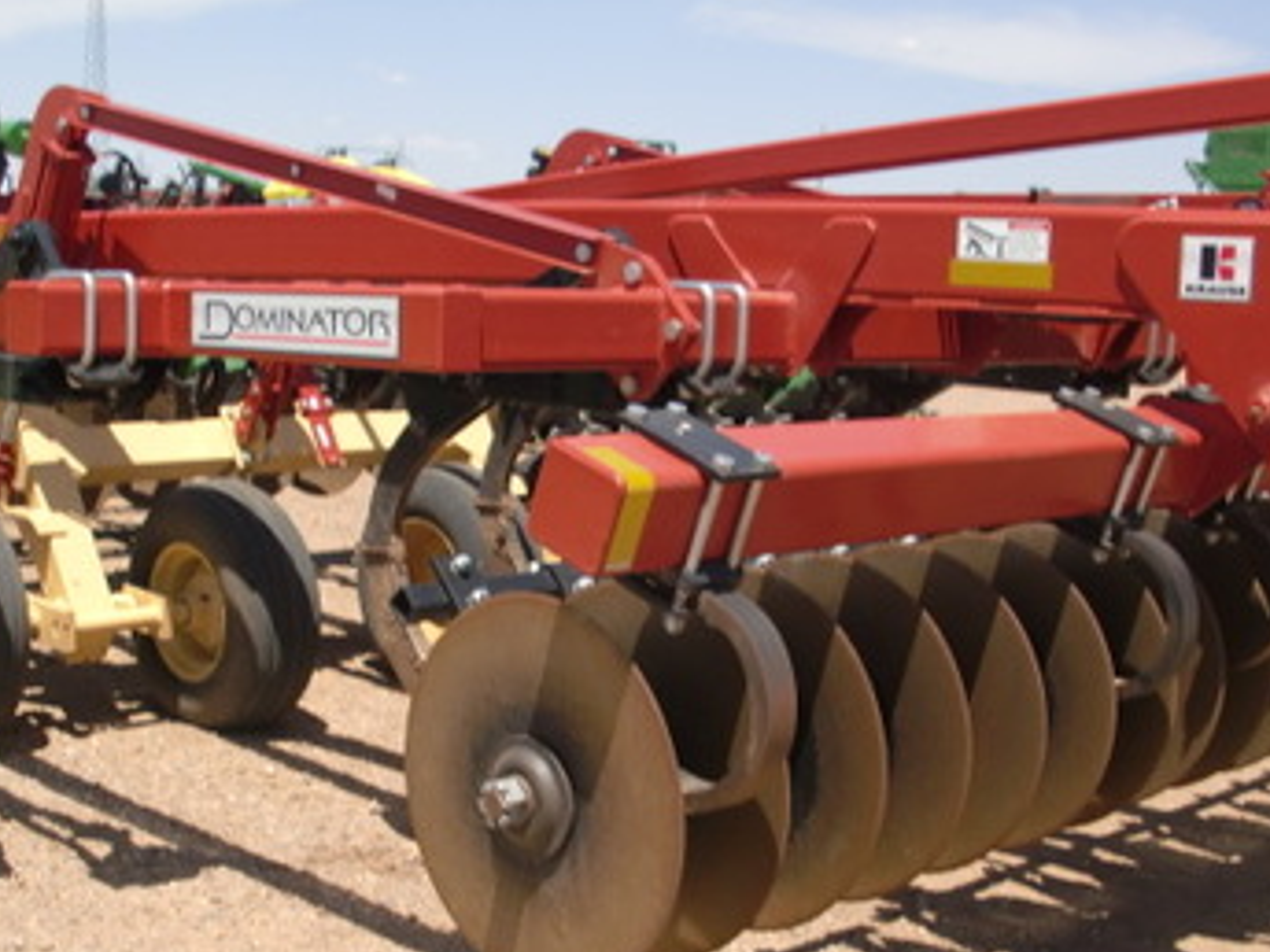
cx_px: 583
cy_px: 627
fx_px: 2091
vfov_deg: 25.5
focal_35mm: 57
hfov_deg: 33.8
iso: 64
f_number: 7.9
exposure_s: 1/160
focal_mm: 6.3
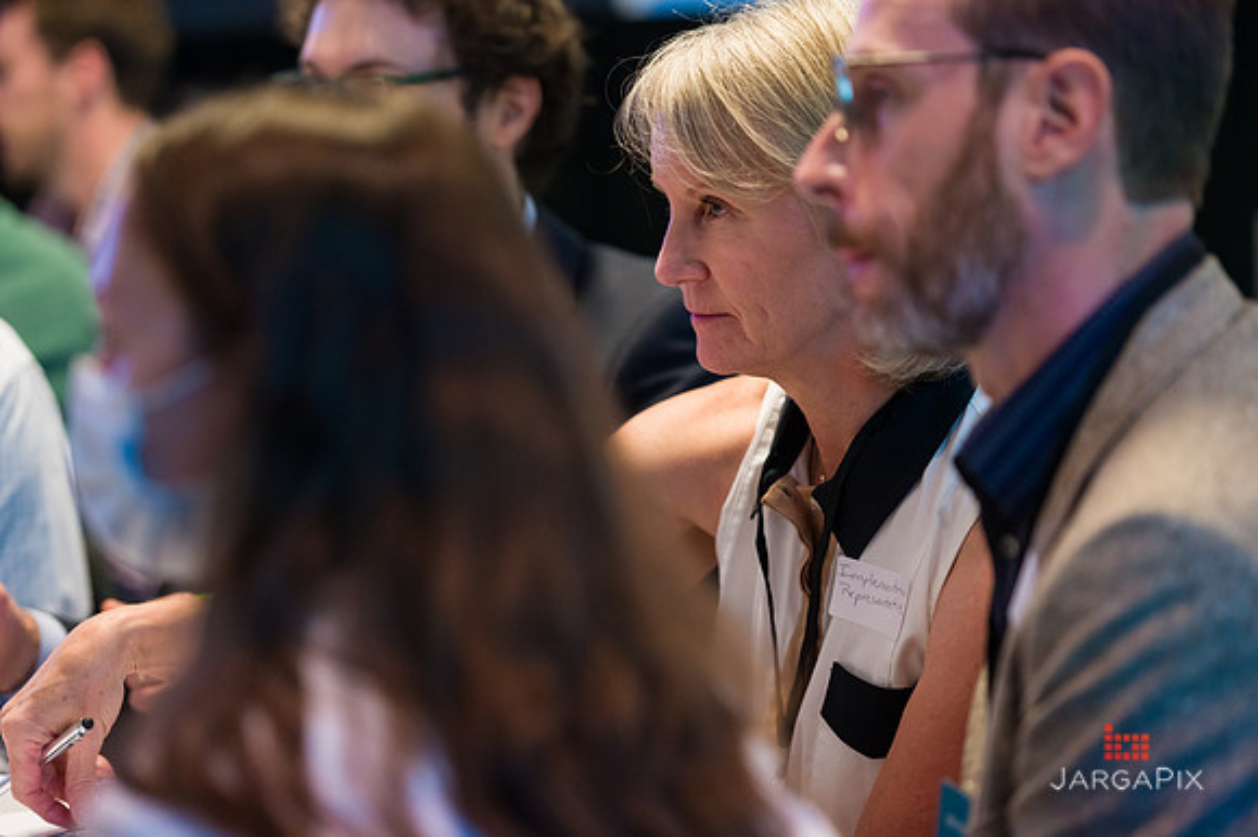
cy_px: 419
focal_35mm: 141
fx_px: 4920
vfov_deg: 9.7
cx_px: 629
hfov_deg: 14.6
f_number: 3.2
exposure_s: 1/200
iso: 3200
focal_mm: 140
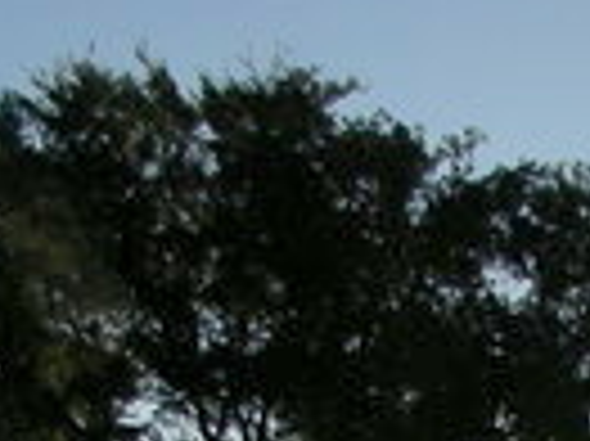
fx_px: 3644
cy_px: 1264
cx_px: 842
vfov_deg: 6.4
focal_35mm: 214
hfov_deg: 9.1
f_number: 7.9
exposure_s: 1/165
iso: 50
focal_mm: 5.8
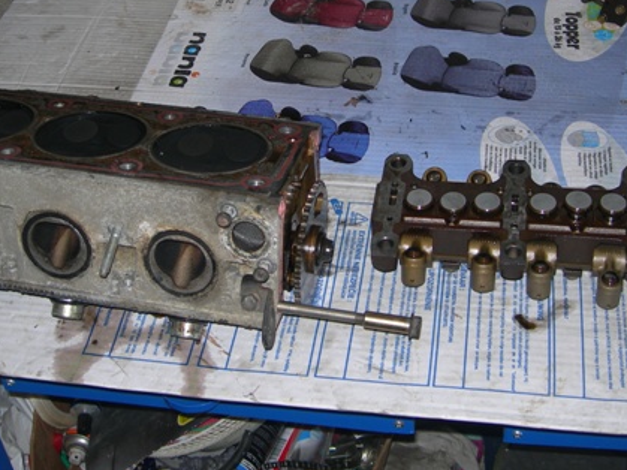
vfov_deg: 25.1
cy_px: 171
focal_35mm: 58
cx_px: 305
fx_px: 1050
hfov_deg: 33.2
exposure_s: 1/60.1
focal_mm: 7.8
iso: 50
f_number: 2.8
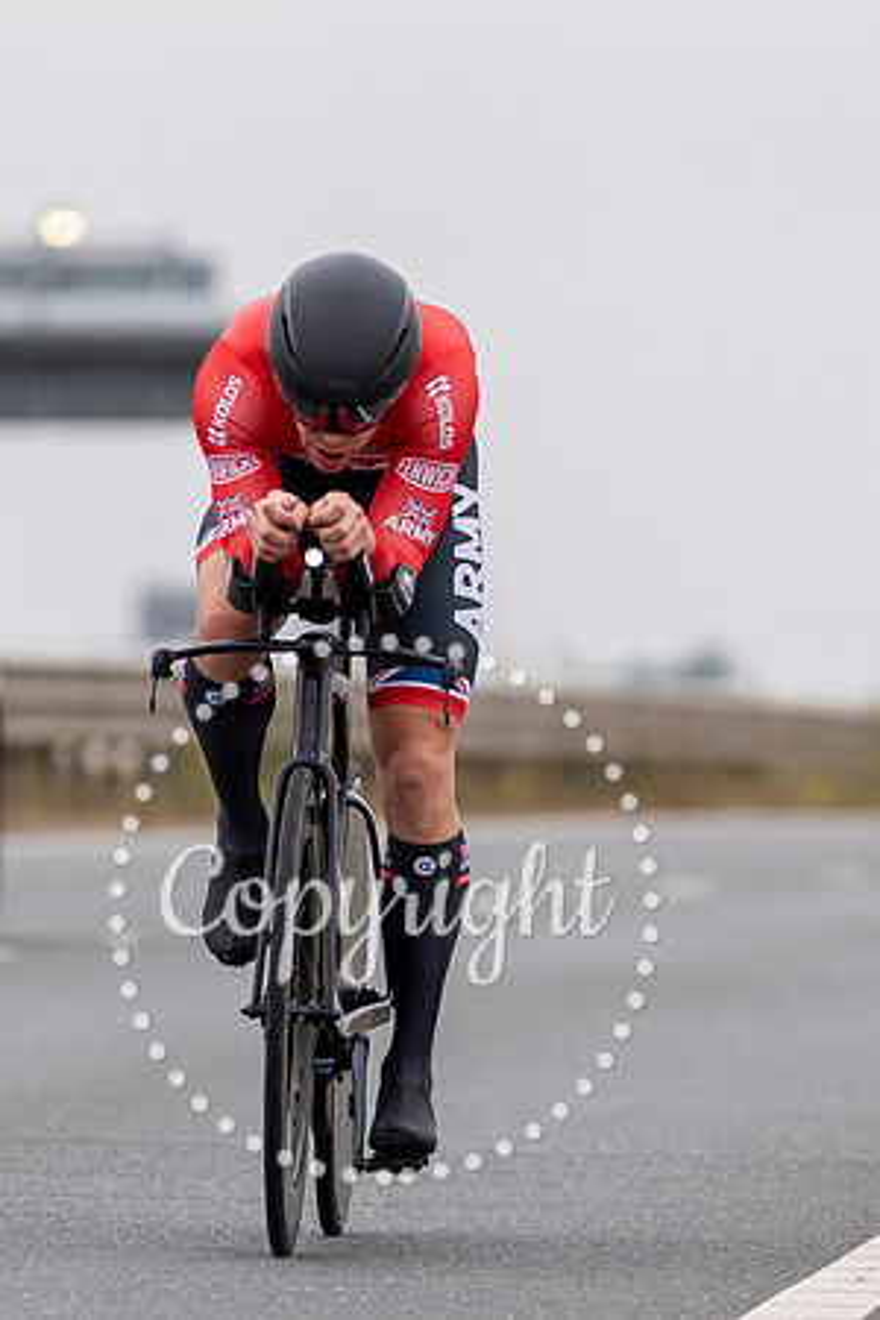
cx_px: 447
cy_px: 1134
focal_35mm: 623
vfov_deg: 3.3
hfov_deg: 2.2
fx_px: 22824
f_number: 3.2
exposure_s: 1/800
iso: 100
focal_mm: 200
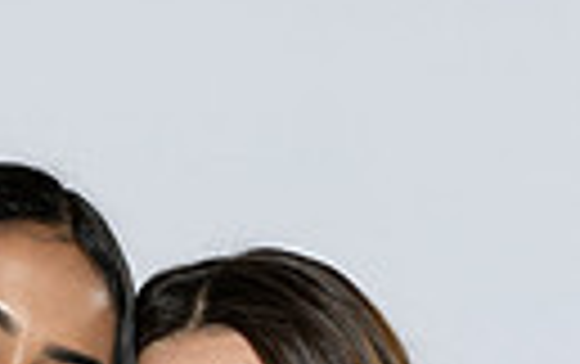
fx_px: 3941
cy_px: 980
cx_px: 130
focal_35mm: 249
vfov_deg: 5.1
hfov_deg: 8.4
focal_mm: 70
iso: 100
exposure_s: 1/100
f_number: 4
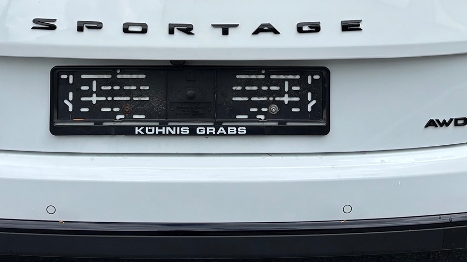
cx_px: 194
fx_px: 805
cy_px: -21
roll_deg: +0.0
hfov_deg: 32.3
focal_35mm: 65
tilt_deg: -12.0
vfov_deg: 17.9
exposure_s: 1/2342
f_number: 1.6
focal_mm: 5.96
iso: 50
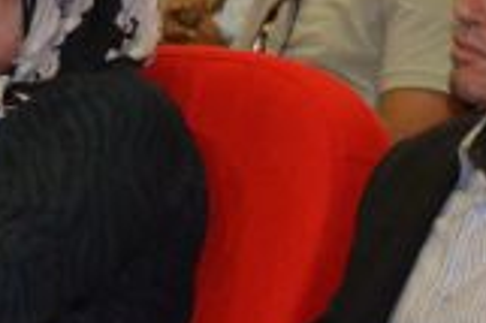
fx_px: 4423
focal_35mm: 328
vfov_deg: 4.2
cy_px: 85
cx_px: 12
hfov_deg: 6.3
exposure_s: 1/60
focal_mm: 55
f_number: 5.6
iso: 3200
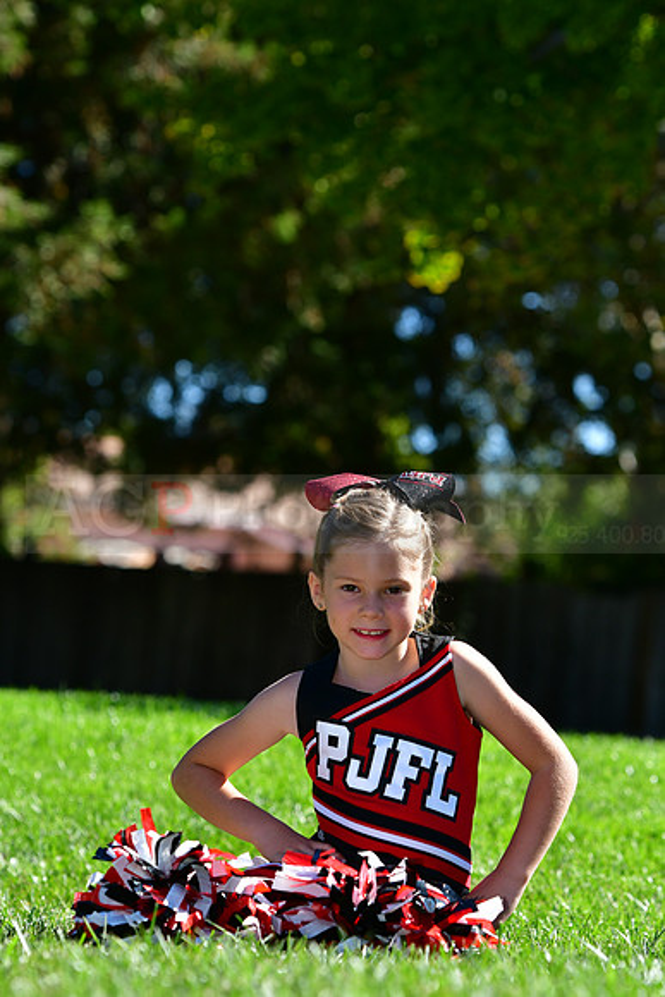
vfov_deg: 11.4
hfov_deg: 7.6
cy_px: 498
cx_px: 332
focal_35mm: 180
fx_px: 4984
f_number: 4.5
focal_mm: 120
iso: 400
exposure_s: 1/1600
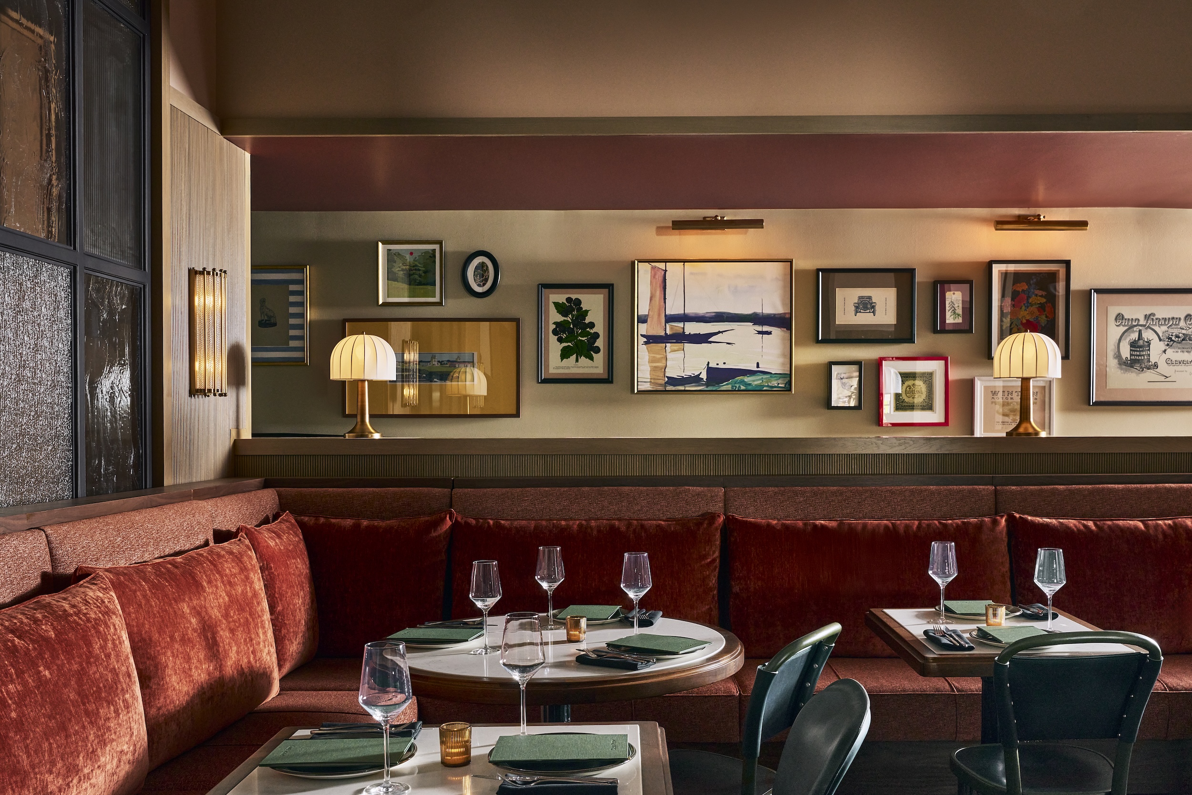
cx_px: 596
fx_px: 1116
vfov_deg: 39.2
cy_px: 398
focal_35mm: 34
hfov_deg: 56.2
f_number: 9
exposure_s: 1/200
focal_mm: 33.7
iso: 1250
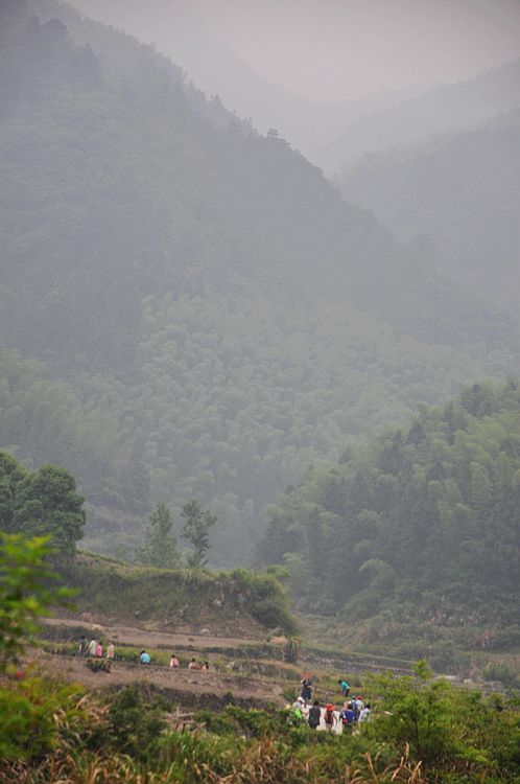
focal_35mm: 147
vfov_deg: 14.0
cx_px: 260
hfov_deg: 9.3
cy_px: 392
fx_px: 3194
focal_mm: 98
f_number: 5.6
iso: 400
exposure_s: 1/320
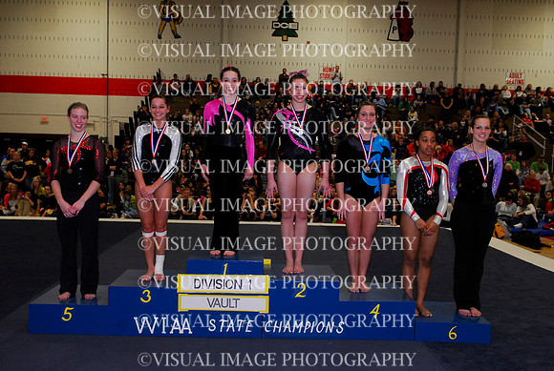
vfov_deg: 38.5
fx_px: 532
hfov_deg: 55.0
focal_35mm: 34
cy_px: 186
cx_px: 277
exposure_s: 1/80
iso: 800
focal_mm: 23
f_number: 5.6
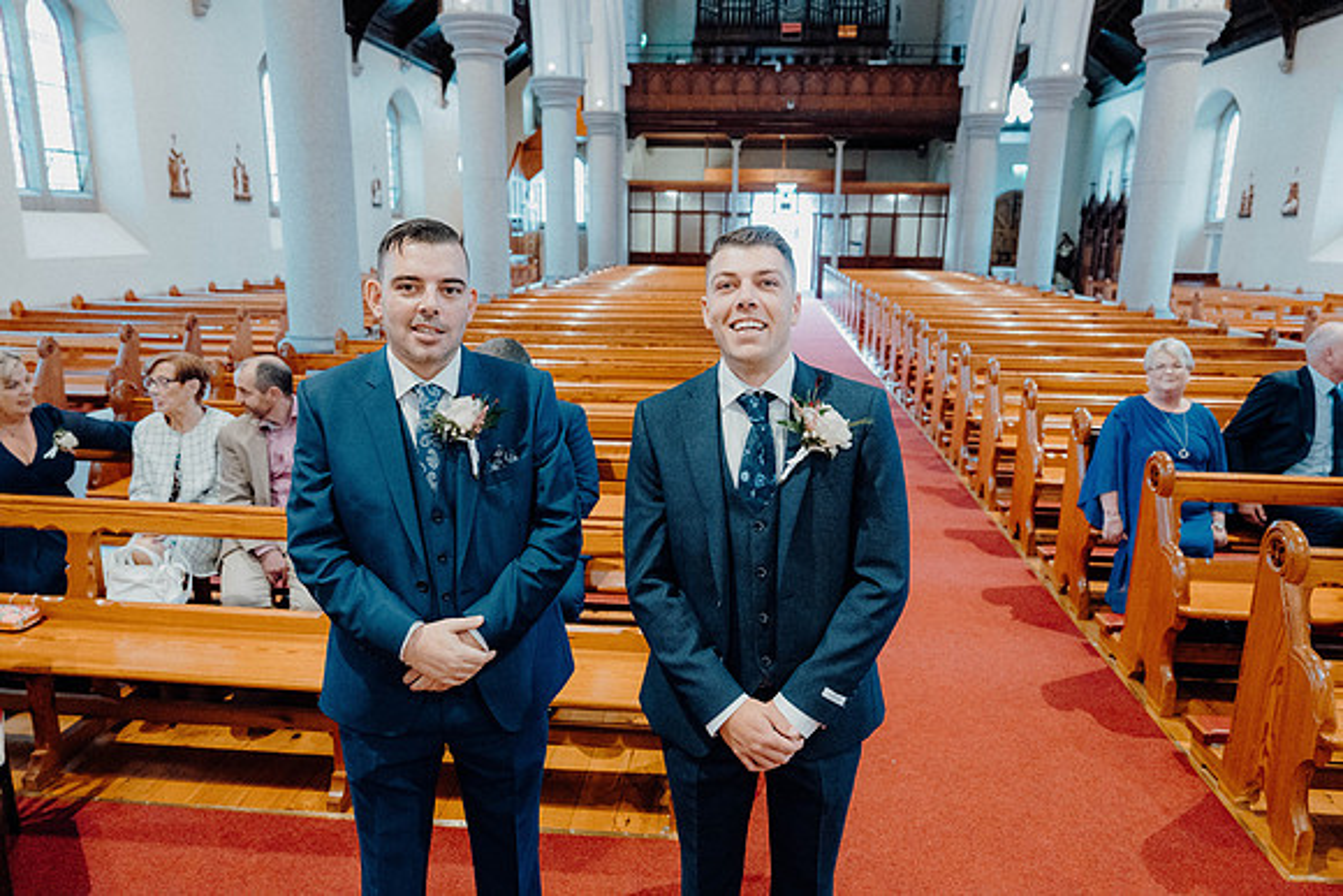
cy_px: 448
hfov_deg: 73.7
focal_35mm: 24
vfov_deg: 53.2
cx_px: 672
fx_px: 896
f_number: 3.5
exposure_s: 1/200
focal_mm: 24
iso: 6400
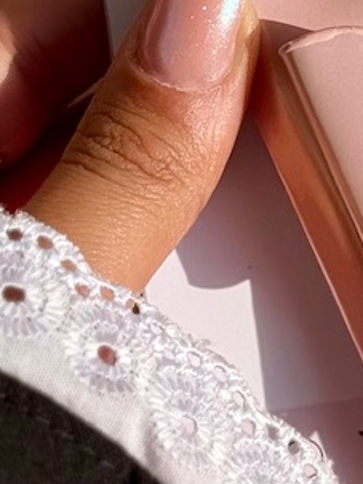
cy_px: 91
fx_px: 2840
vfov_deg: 9.7
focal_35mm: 203
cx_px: 501
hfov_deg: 7.2
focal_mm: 6.76
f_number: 1.78
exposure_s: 1/8772
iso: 64
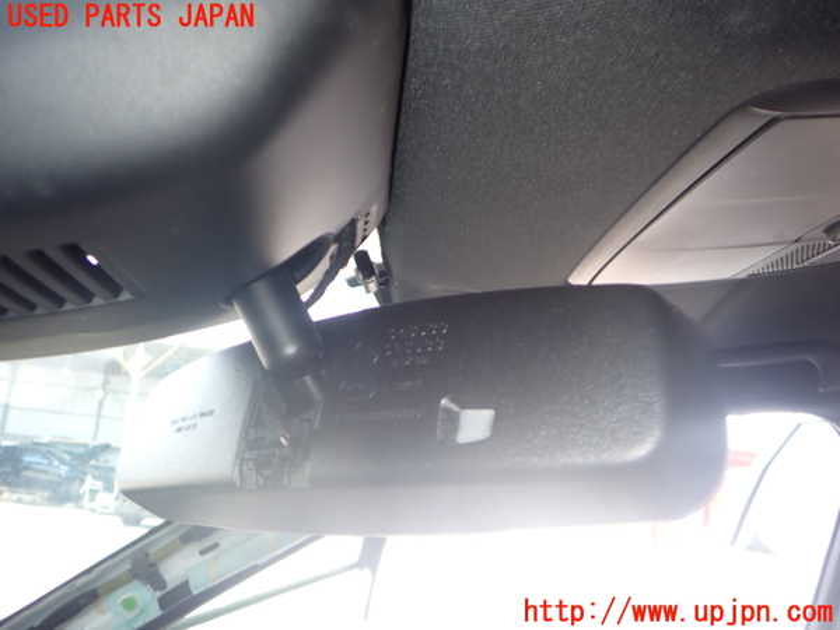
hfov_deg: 60.0
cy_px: 315
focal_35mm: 30
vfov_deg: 46.8
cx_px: 420
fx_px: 728
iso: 100
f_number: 2.3
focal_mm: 5.4
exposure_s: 1/60
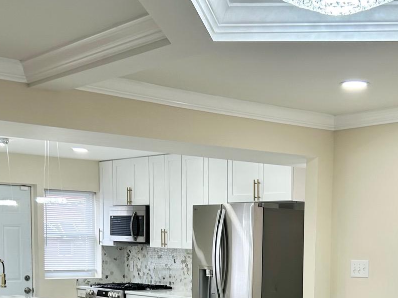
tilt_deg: -5.7
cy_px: 310
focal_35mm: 67
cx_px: 305
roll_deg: -0.6
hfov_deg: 28.5
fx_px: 770
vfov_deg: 21.0
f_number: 1.5
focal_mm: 5.7
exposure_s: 1/122
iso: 32
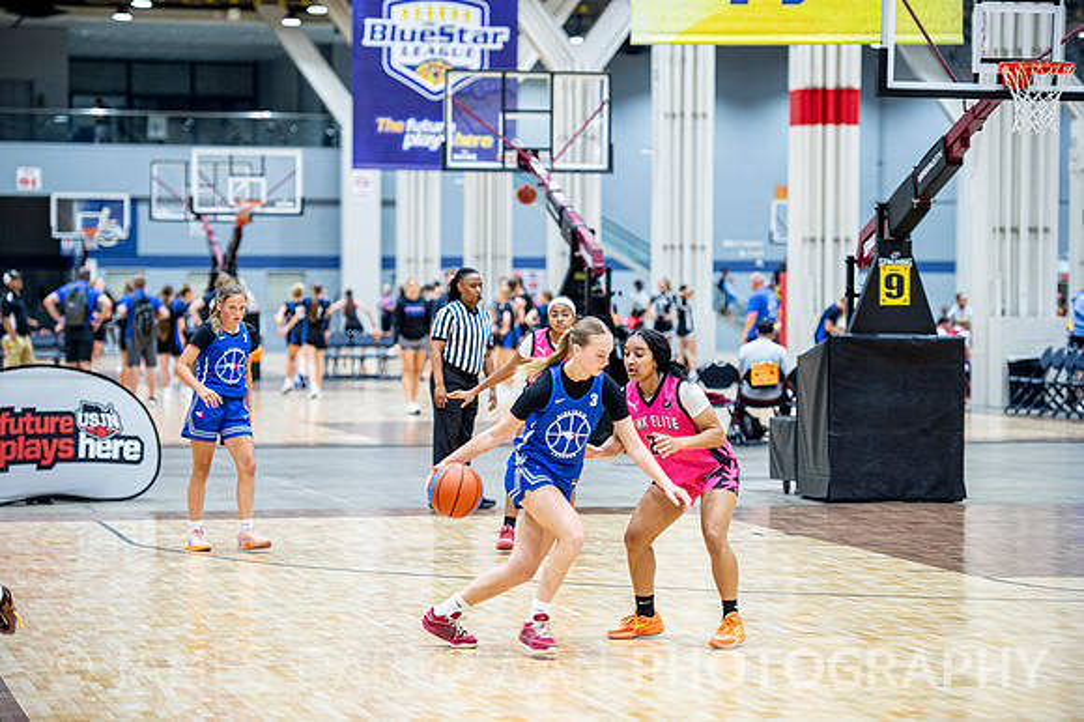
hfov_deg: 16.8
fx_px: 3671
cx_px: 542
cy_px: 361
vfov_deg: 11.2
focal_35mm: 122
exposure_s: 1/320
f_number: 2.8
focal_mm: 122
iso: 2000
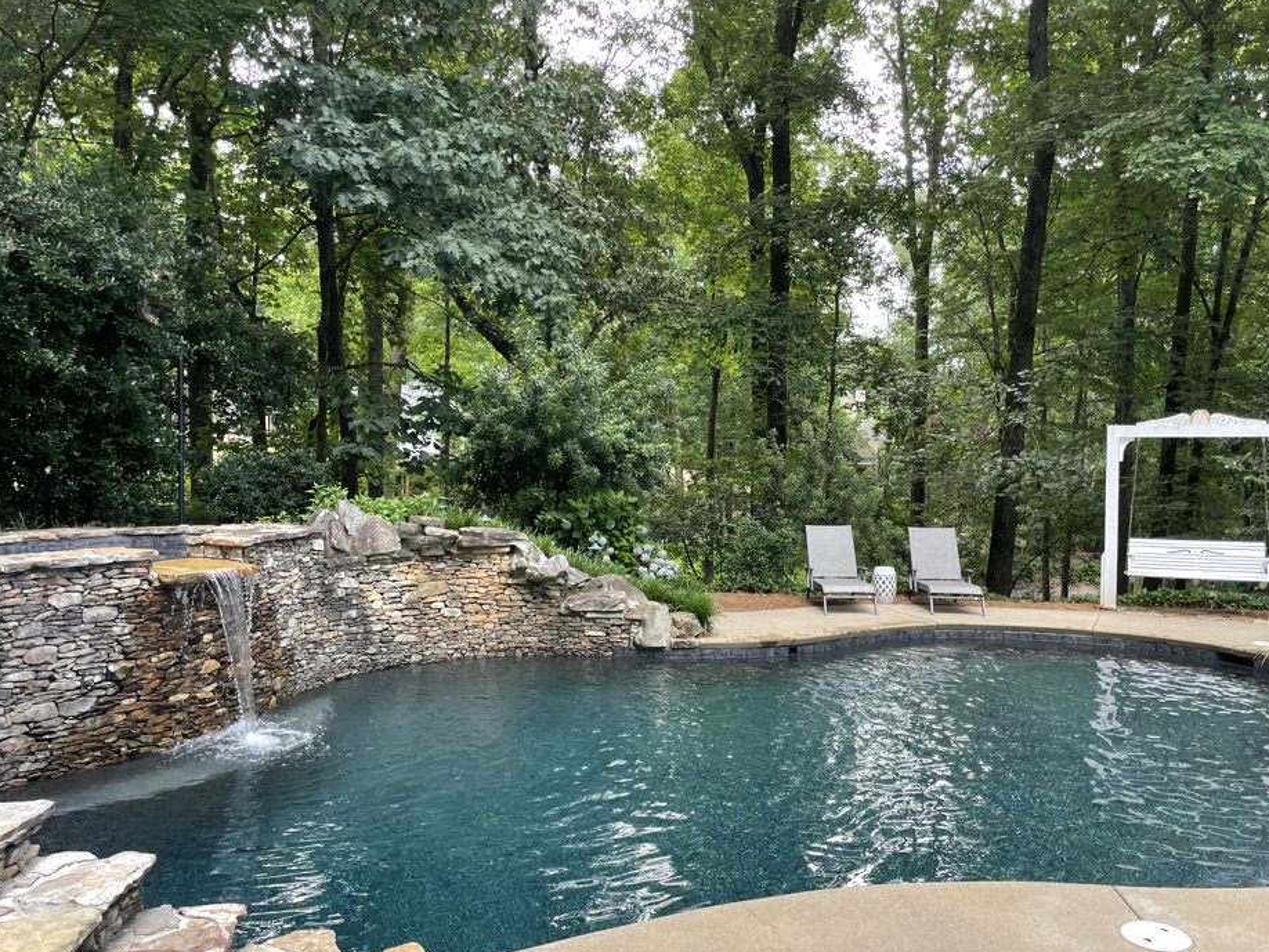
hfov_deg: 61.5
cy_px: 493
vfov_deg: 48.2
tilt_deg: -2.0
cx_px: 702
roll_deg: -0.4
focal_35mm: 29
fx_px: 1063
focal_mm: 4.2
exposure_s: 1/121
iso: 50
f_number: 1.6
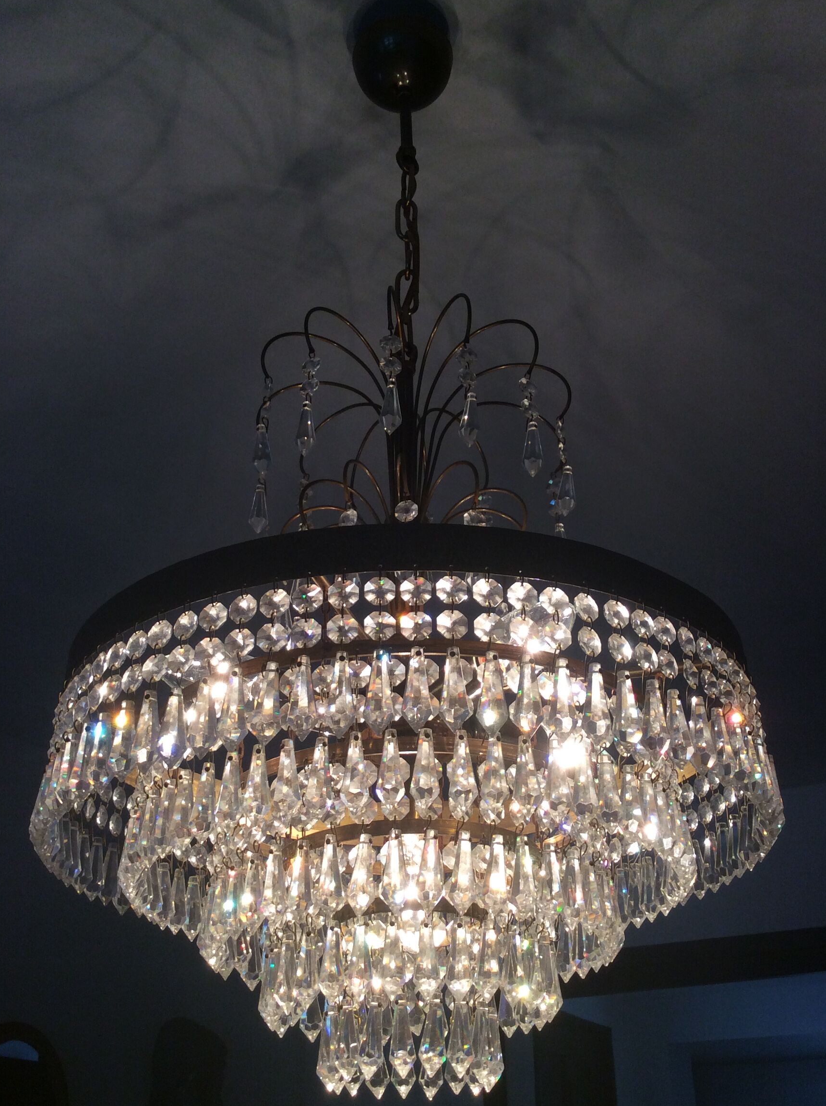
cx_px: 427
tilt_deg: +30.6
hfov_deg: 39.6
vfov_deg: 51.4
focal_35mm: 36
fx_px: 1148
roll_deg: +1.0
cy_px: 549
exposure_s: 1/100
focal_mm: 3.3
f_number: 2.4
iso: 50
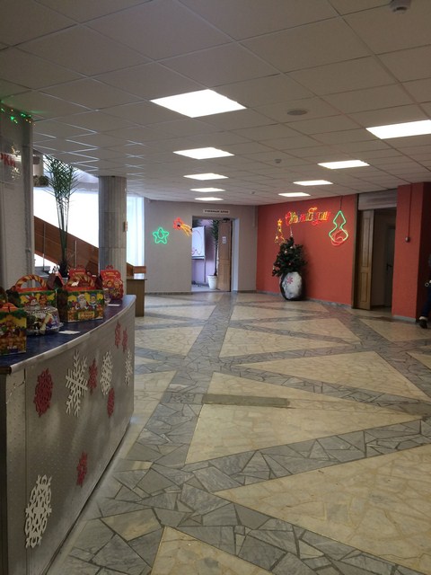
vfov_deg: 61.7
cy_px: 288
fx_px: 481
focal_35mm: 29
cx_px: 216
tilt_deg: -5.1
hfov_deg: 48.2
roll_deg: -0.6
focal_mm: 4.15
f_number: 2.2
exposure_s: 1/33
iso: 40
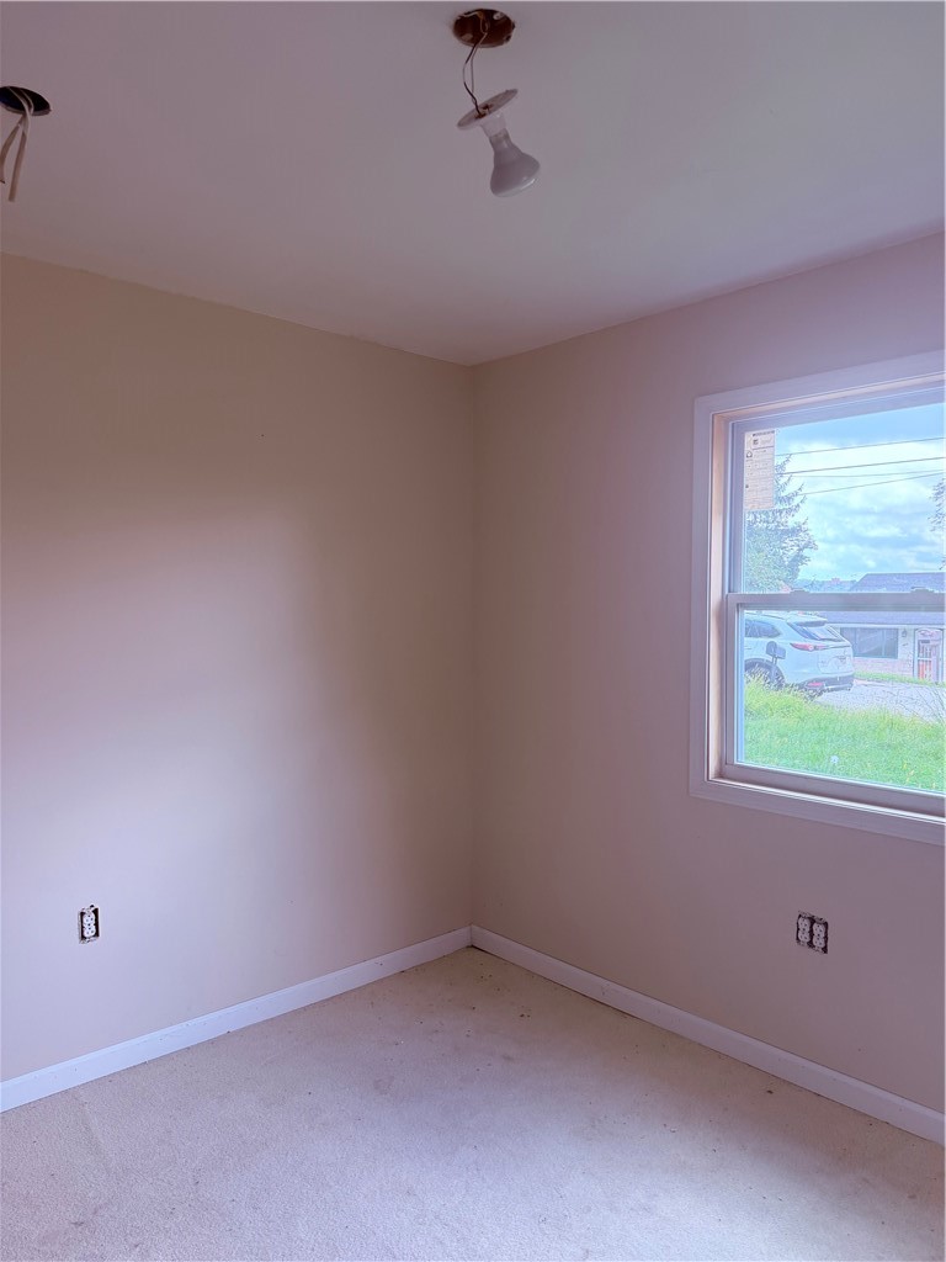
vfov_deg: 71.6
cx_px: 473
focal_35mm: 24
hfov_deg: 56.8
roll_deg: -0.4
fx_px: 875
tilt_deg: -2.4
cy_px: 631
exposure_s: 1/195
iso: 125
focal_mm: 6.76
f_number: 1.78
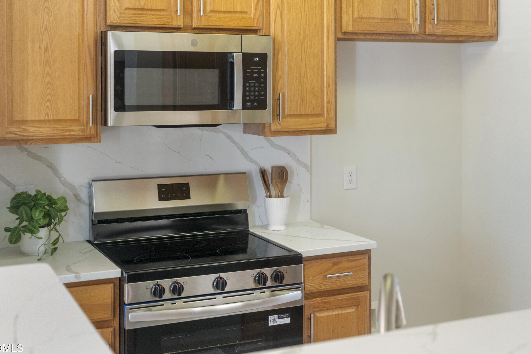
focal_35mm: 49
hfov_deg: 40.3
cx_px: 271
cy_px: 181
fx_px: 723
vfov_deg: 27.5
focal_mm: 47
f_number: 4.5
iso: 3200
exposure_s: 1/15
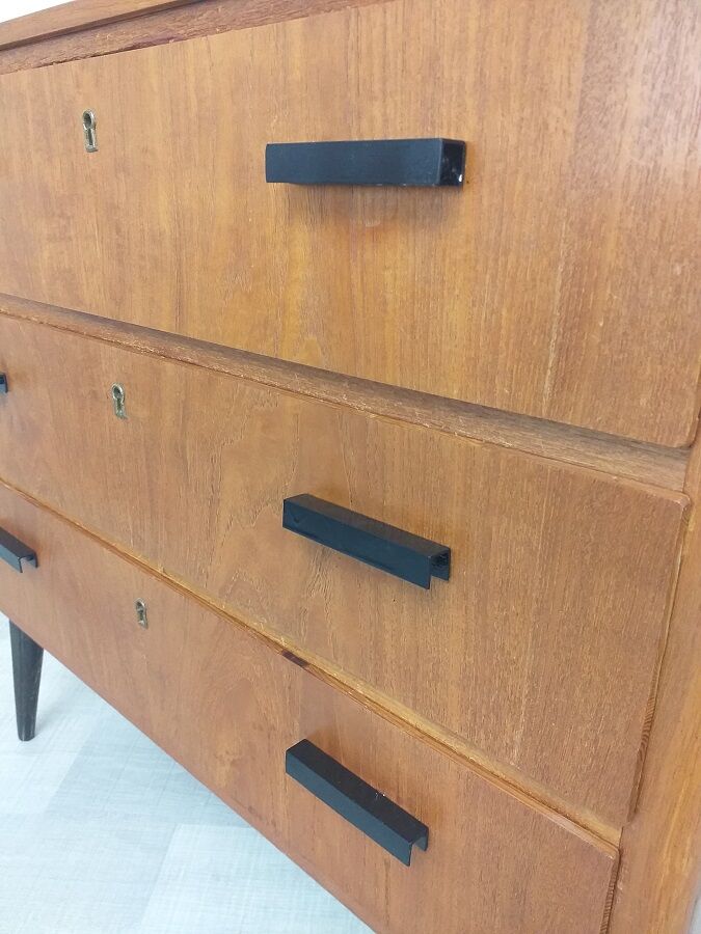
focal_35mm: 26
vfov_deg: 67.3
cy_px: 467
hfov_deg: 53.1
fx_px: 702
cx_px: 350
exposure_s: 1/50
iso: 200
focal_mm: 3.6
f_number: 1.9
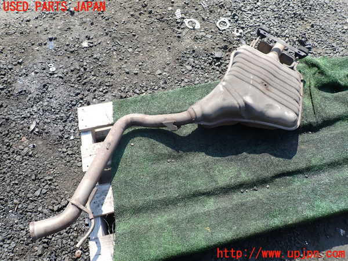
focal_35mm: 25
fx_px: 251
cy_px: 130
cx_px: 174
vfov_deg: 54.9
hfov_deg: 69.4
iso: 100
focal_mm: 4.5
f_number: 2.8
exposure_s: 1/500
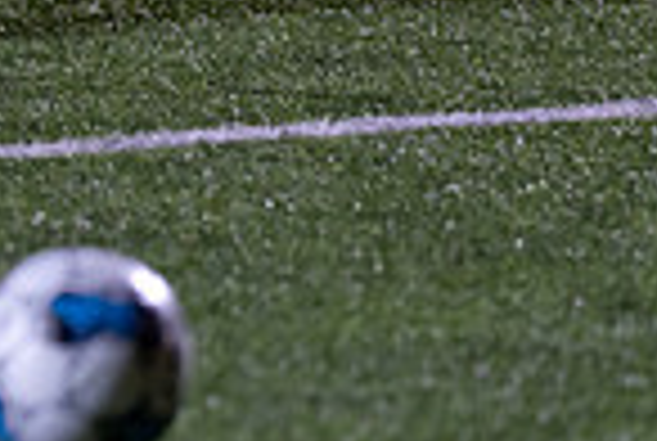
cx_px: -718
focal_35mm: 611
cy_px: -340
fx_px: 11173
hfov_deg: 3.3
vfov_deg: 2.3
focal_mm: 135
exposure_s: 1/1000
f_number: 1.8
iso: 1250
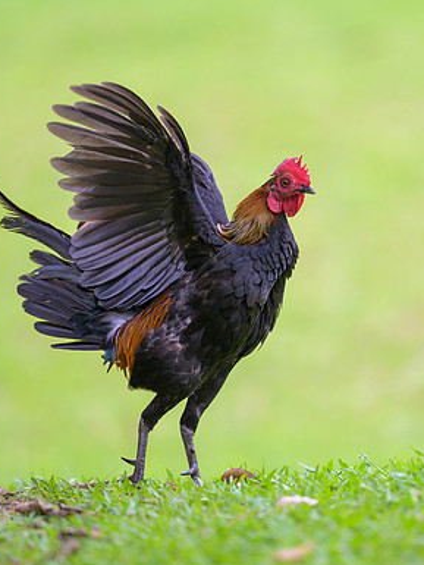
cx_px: 310
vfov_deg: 3.4
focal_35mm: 580
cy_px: 282
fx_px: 9467
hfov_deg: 2.6
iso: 900
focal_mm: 400
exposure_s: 1/1250
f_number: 2.8
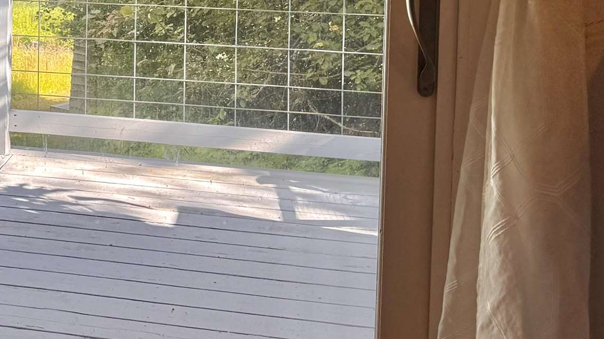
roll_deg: -1.3
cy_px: -76
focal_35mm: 70
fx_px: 1121
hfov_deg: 28.0
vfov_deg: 16.5
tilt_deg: -3.1
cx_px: -24
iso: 80
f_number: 1.78
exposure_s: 1/535
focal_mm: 6.76
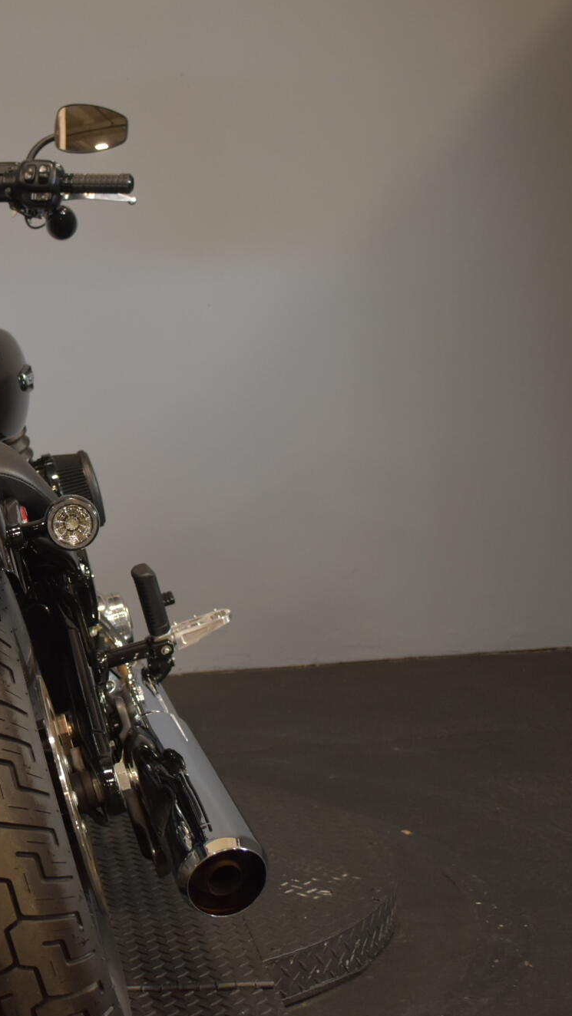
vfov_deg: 36.6
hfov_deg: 20.2
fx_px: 1537
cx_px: -39
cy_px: 508
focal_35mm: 57
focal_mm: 24
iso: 800
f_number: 4
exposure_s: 1/30
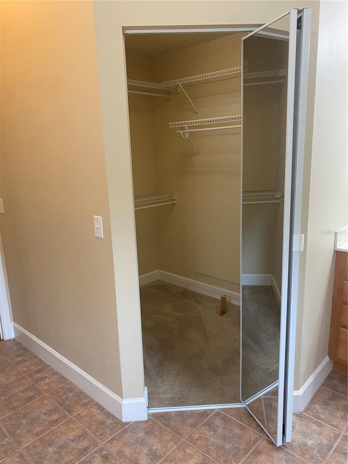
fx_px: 349
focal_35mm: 26
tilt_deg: -12.8
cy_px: 232
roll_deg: +2.0
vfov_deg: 67.3
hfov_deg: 53.1
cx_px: 174
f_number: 1.8
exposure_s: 1/60
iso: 200
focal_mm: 4.25
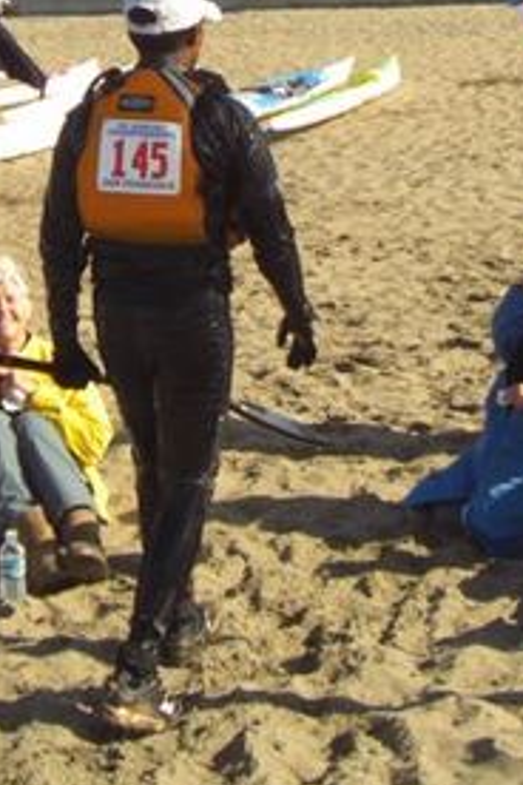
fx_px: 1874
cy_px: -46
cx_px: 247
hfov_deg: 15.9
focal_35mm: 86
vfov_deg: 22.5
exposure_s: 1/125
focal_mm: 6.2
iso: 64
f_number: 8
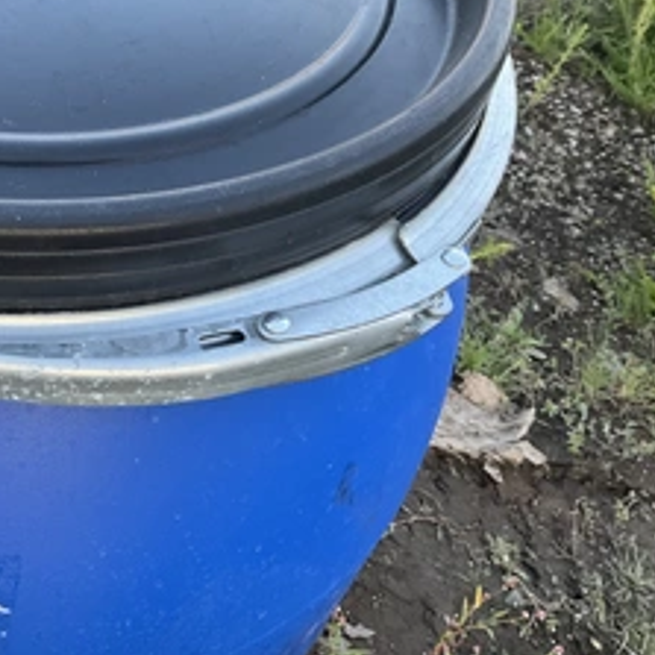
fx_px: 985
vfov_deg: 36.6
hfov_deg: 35.4
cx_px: 112
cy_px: 253
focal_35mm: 46
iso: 64
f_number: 1.8
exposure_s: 1/122
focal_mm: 3
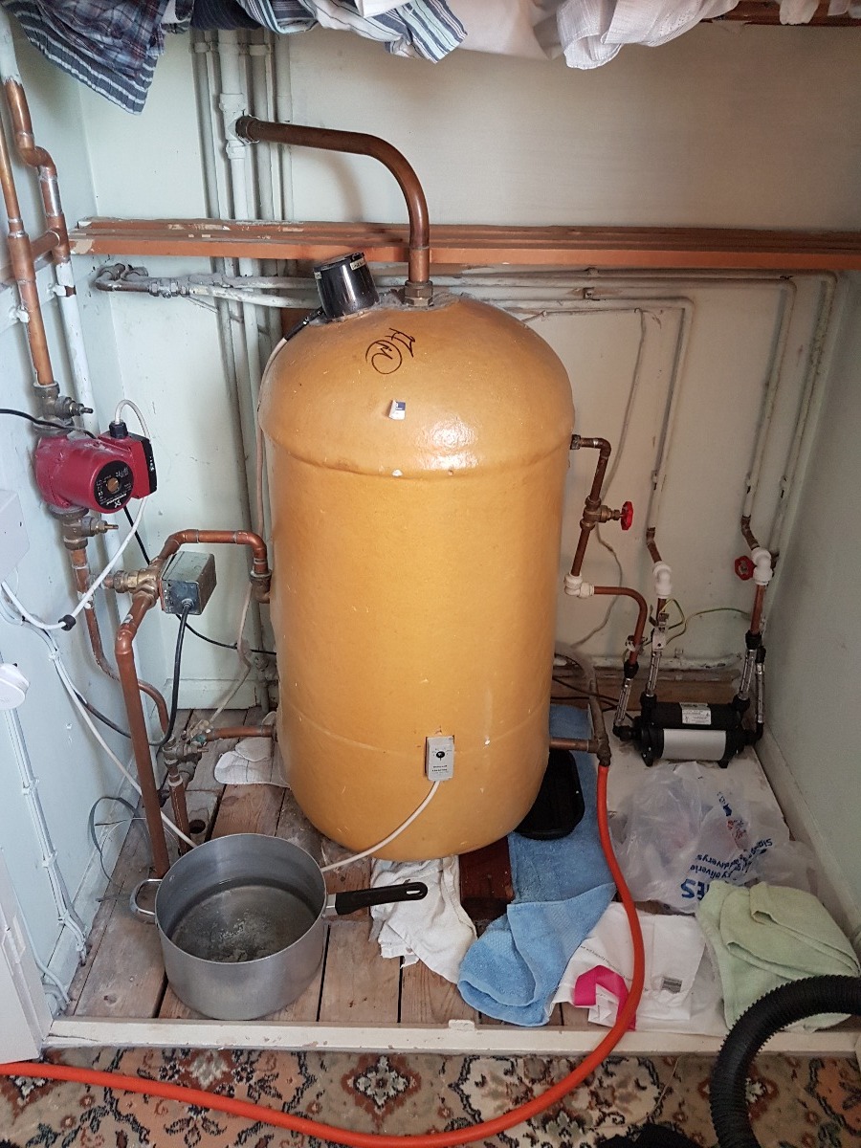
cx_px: 430
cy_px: 574
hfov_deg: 53.1
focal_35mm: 26
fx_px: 862
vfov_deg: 67.3
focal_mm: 4.2
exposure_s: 1/33
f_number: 1.7
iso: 160
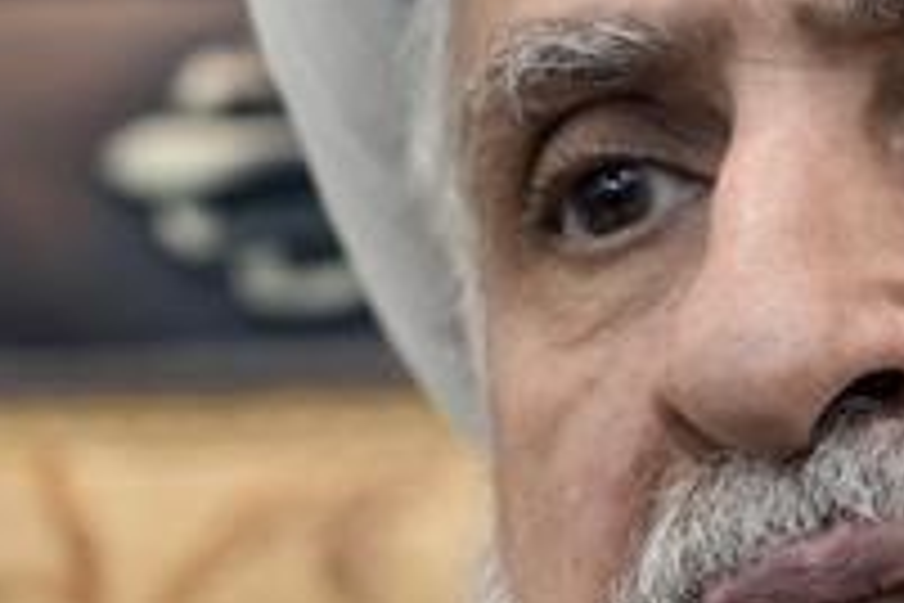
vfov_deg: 2.1
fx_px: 16246
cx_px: 832
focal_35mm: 647
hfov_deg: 3.2
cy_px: 308
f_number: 3.5
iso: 1600
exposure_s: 1/200
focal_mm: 200
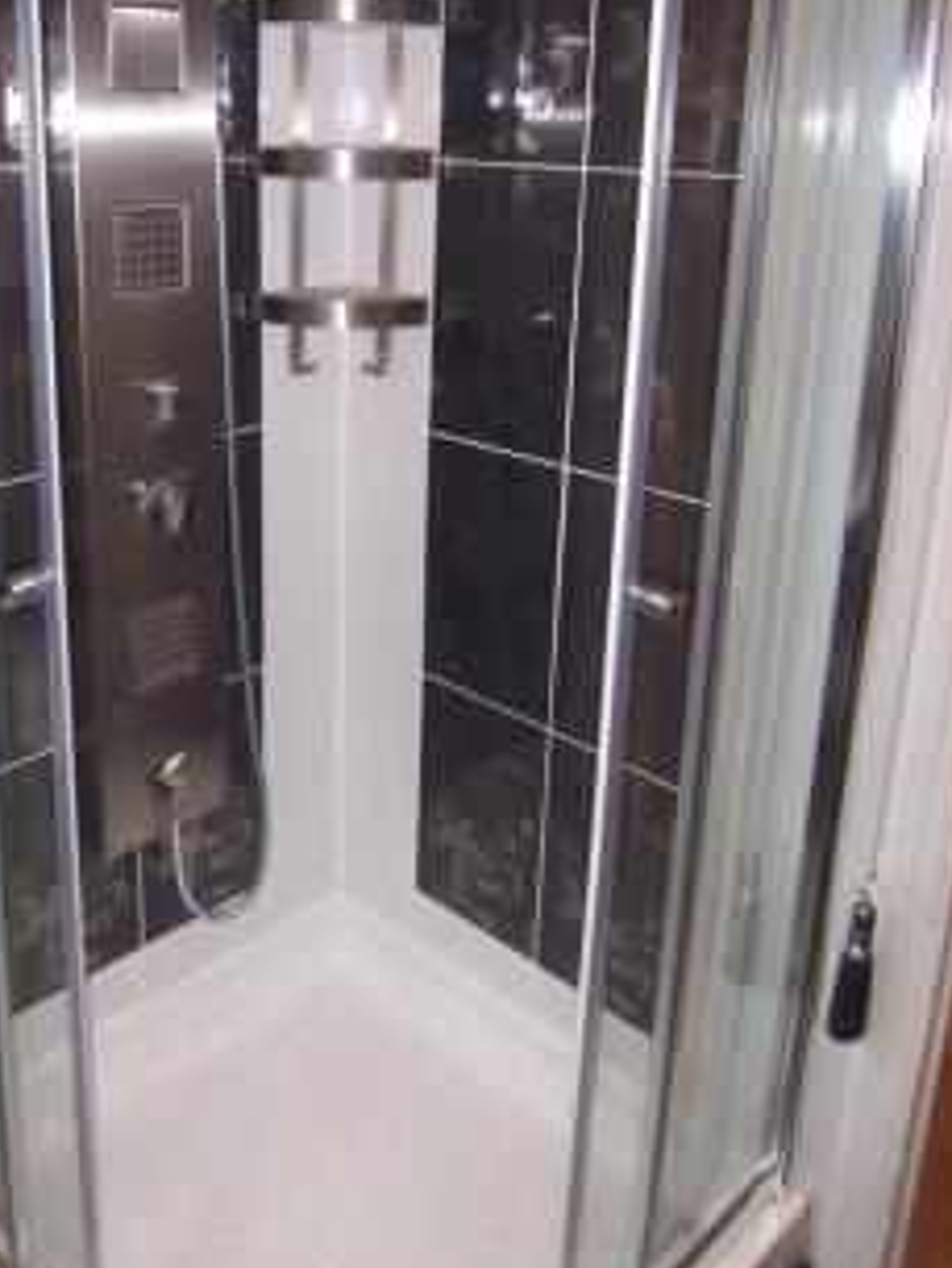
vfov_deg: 54.3
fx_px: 1209
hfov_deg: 42.2
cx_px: 295
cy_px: 430
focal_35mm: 33
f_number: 2.8
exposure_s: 1/30
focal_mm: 3.8
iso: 200
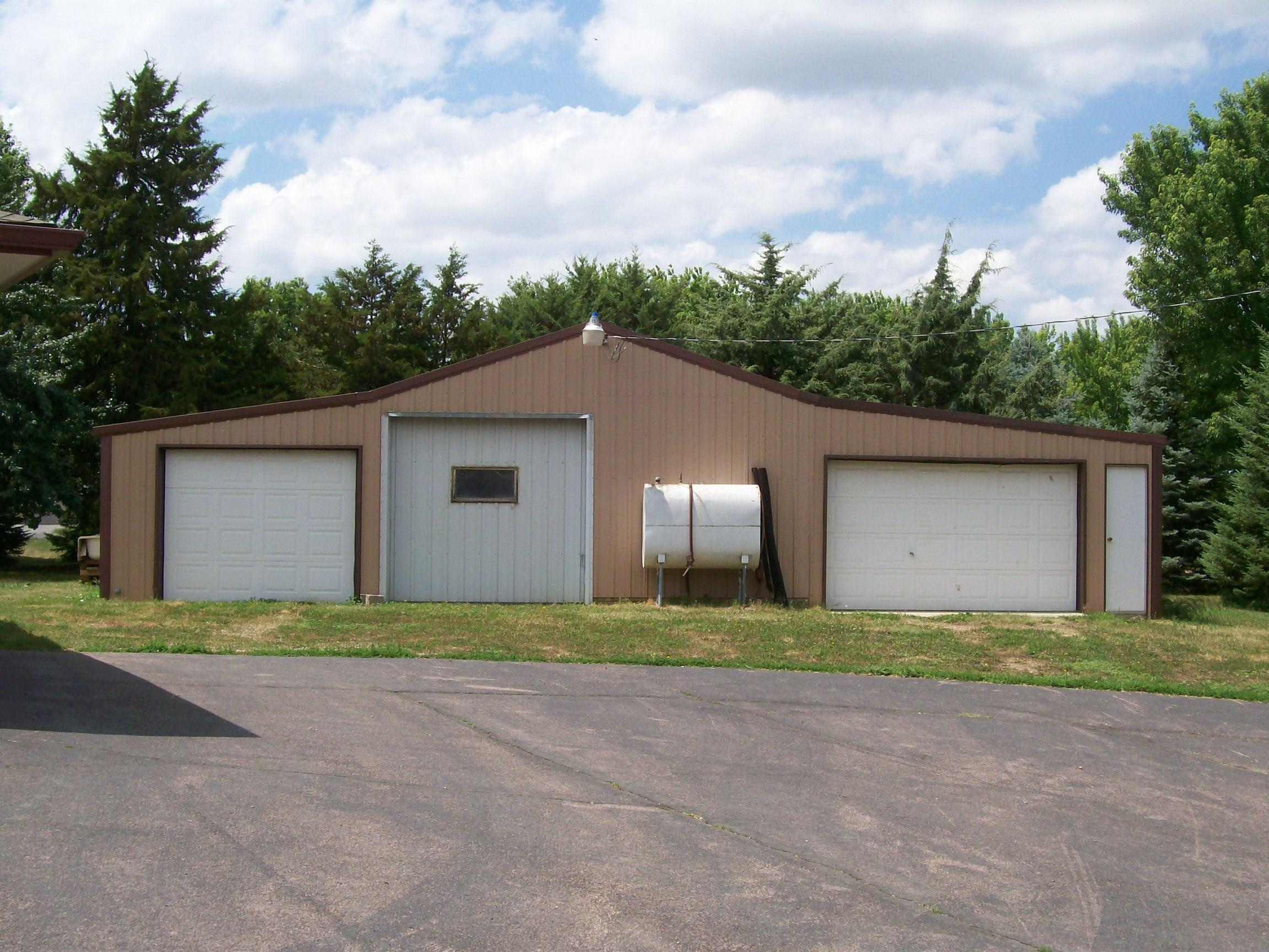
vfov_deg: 32.2
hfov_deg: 42.1
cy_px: 476
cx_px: 634
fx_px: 1650
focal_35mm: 45
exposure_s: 1/562
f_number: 5.4
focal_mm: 7.6
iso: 80
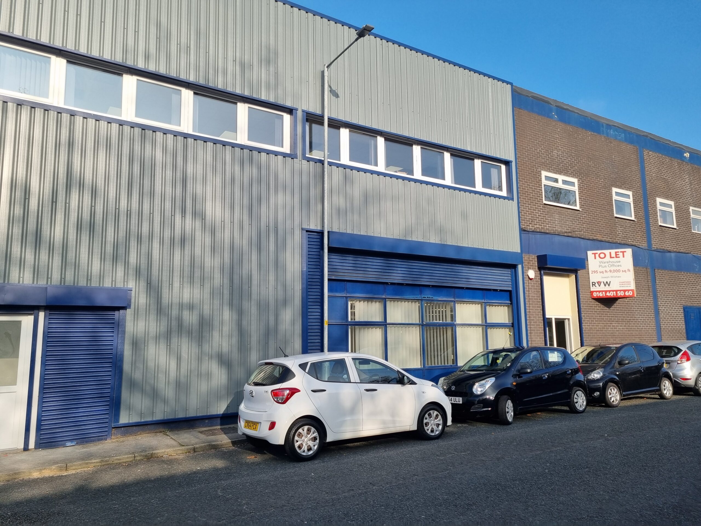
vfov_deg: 53.1
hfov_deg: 67.3
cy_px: 263
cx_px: 350
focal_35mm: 26
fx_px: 527
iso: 50
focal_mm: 5.4
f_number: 1.8
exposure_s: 1/2272
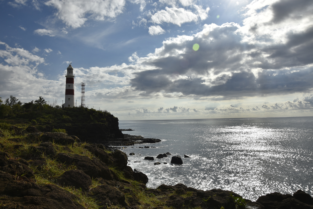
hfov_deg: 67.4
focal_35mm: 27
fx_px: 235
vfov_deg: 47.9
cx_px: 156
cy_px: 104
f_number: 8
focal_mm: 18
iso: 110
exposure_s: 1/500
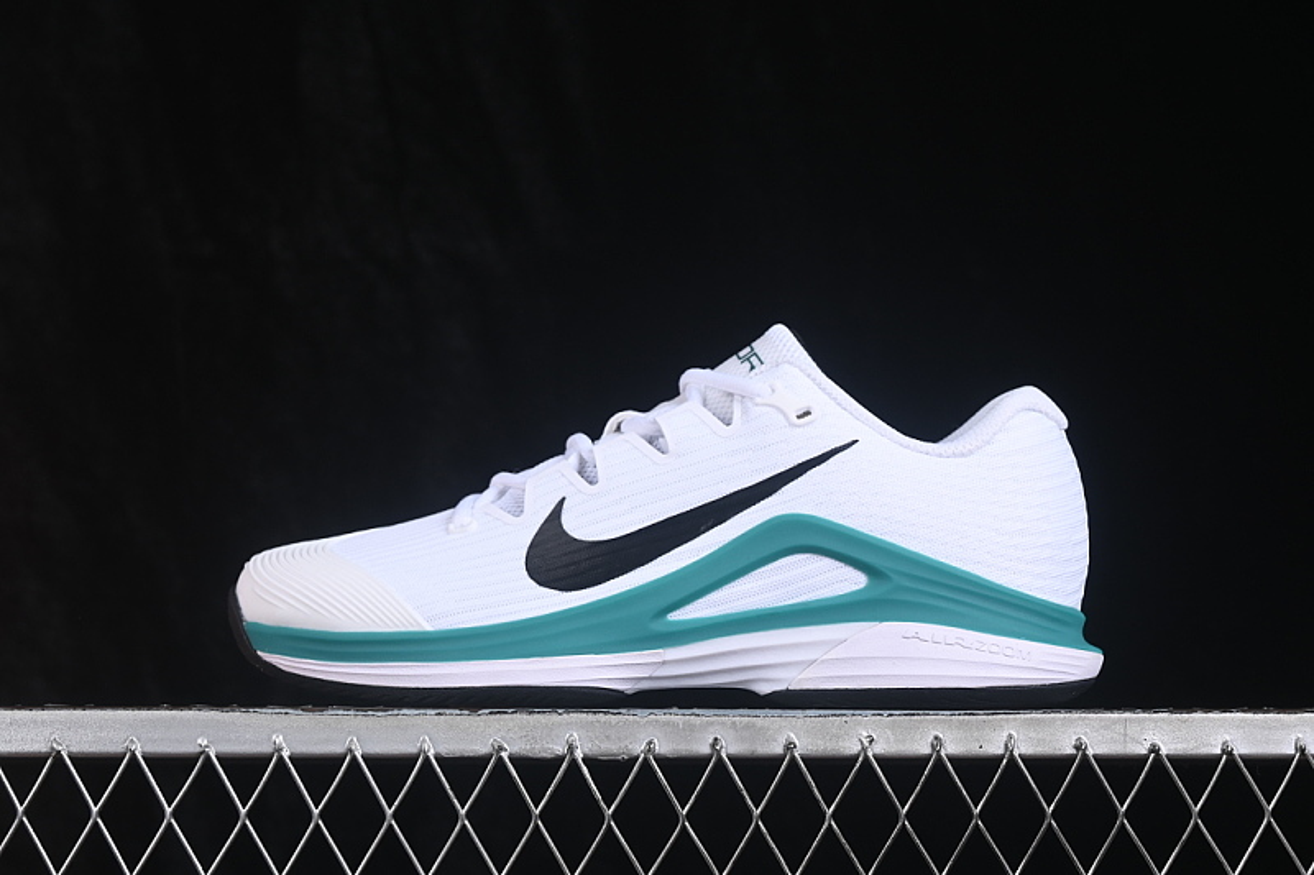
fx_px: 2737
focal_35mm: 75
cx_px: 657
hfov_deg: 27.0
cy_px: 438
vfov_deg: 18.2
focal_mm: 50
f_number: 8
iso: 160
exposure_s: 1/80
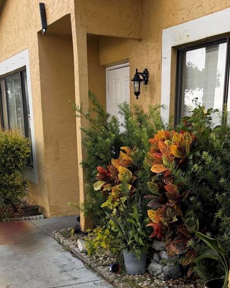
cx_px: 143
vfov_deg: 32.5
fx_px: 443
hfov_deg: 29.0
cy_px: 302
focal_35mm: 52
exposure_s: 1/120
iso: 200
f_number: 1.78
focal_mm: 6.76
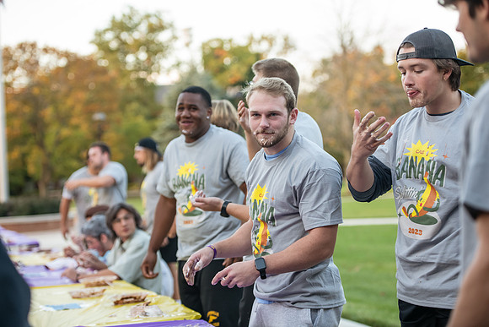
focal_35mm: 85
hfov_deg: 23.9
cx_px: 244
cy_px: 164
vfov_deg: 16.1
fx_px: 1155
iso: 1000
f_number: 3.2
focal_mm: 85
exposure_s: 1/320
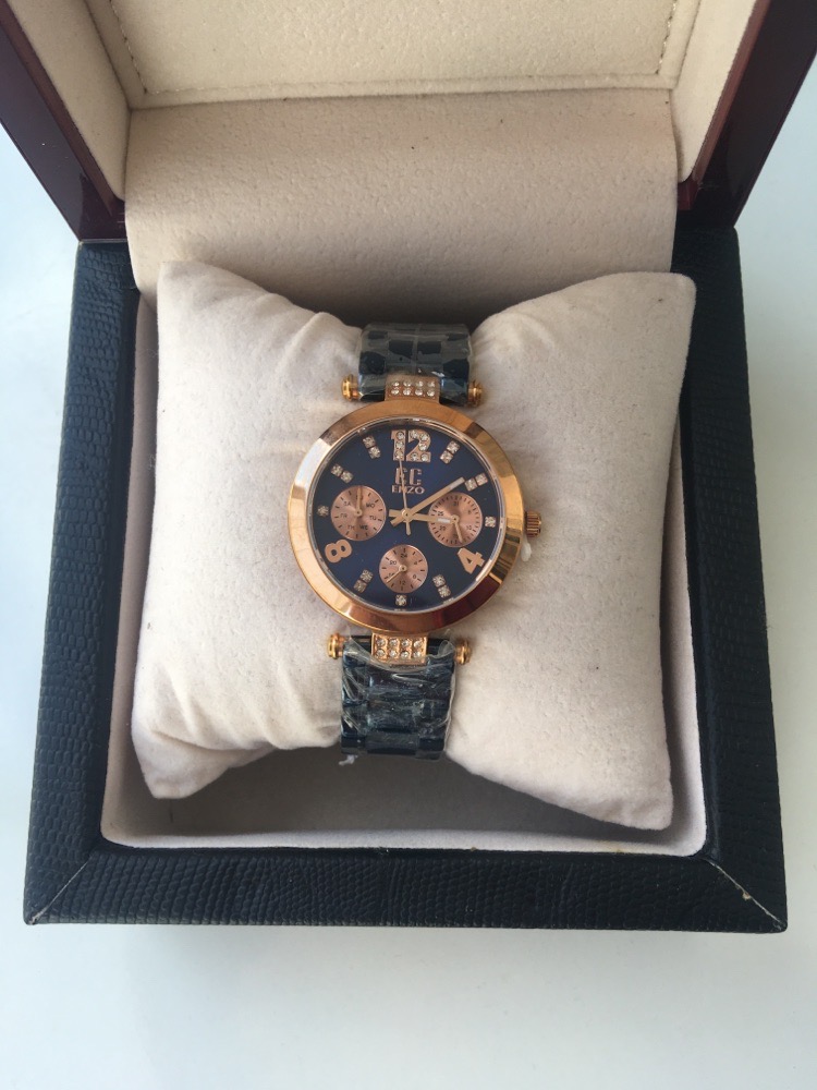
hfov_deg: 48.2
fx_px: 913
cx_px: 408
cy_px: 545
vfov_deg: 61.7
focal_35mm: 29
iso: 25
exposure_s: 1/100
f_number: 2.2
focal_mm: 4.15
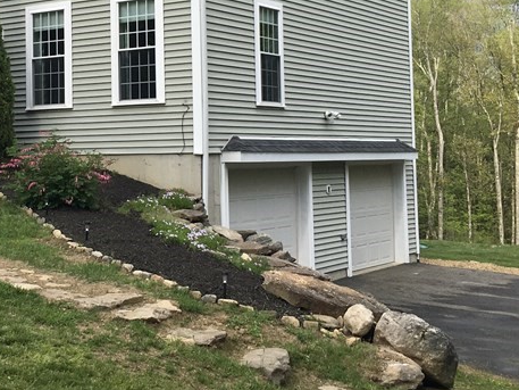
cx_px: 75
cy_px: 84
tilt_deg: +5.2
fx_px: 975
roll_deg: +1.0
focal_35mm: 65
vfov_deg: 22.3
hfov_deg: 28.9
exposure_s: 1/718
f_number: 2.2
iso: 25
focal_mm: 4.15
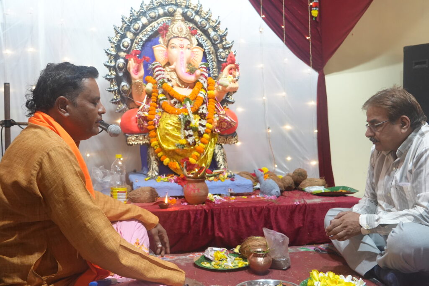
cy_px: 143
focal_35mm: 36
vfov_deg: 36.9
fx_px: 429
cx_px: 214
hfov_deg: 53.1
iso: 3200
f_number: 4
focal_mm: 24
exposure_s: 1/160
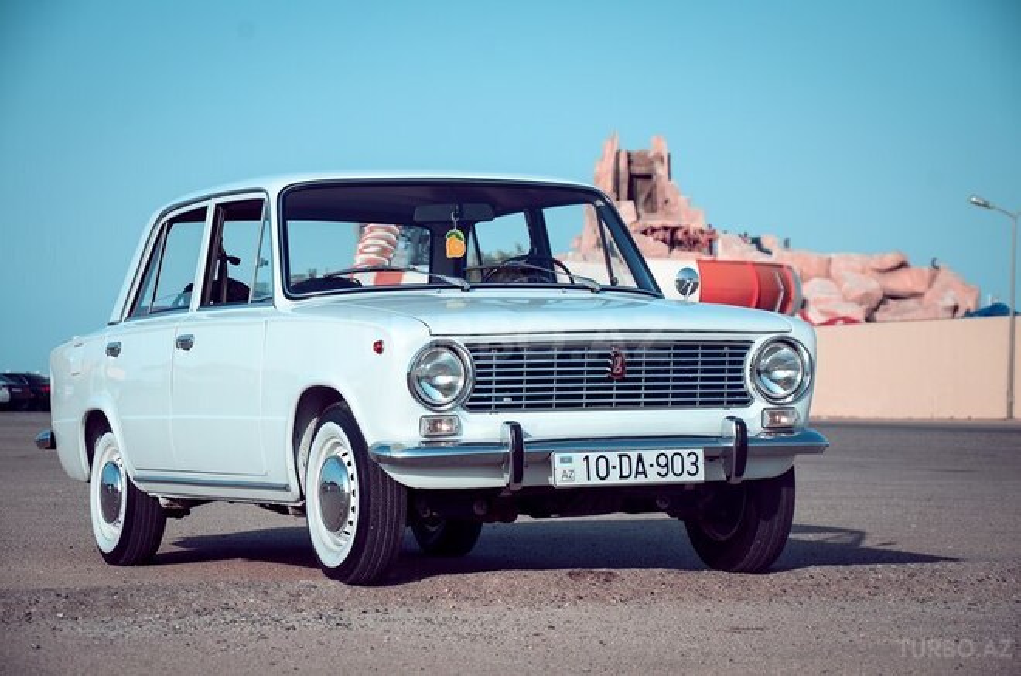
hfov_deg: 18.2
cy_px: 338
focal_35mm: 112
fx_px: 3184
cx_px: 510
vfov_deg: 12.1
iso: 100
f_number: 5.6
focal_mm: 75
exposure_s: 1/500
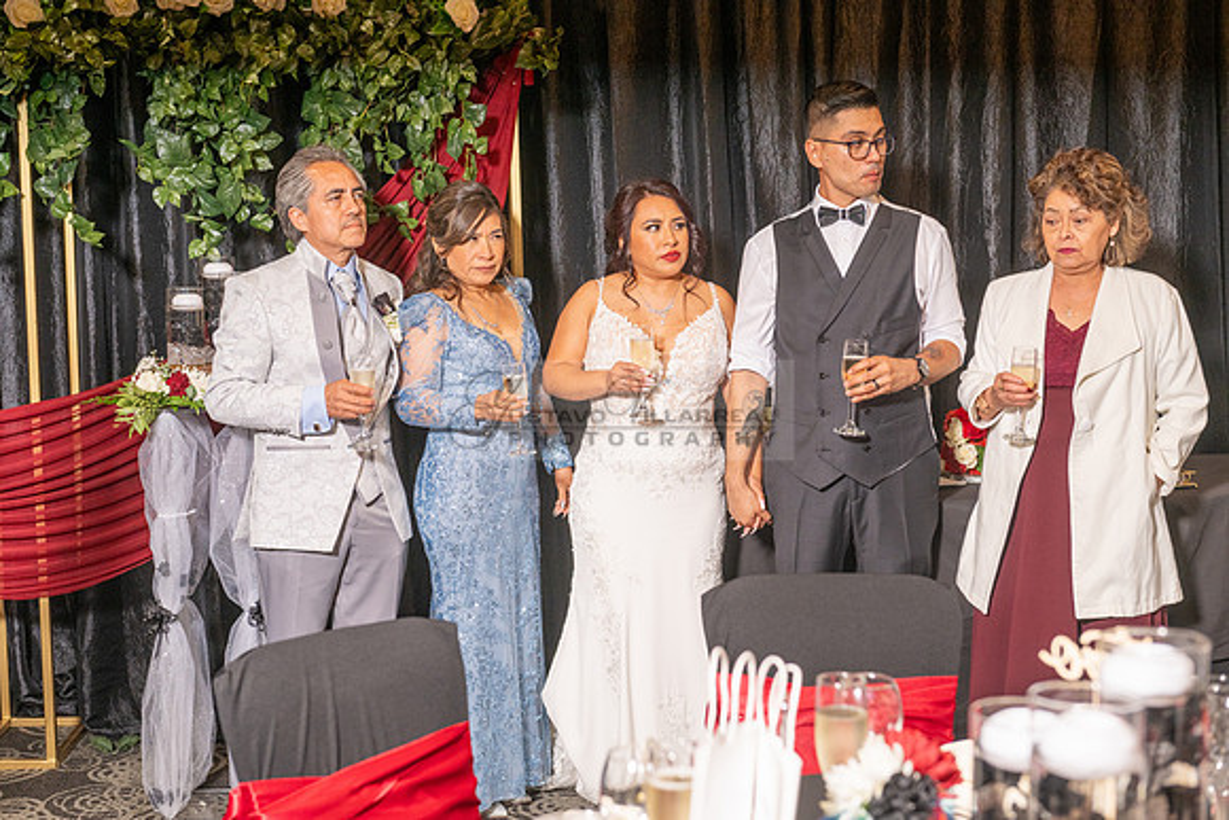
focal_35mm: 55
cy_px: 410
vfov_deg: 24.6
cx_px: 614
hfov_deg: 36.2
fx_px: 1878
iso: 800
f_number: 4.5
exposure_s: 1/200
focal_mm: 55
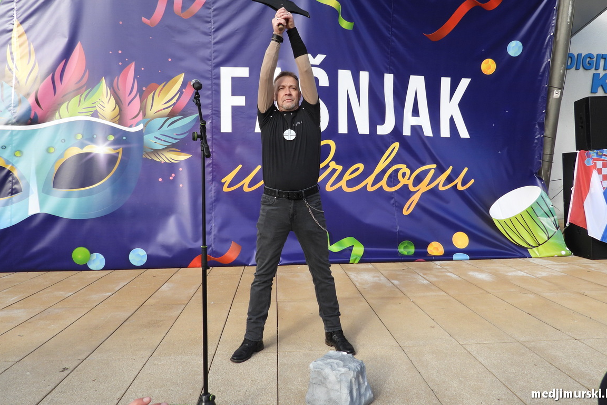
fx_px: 438
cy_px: 172
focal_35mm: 26
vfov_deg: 49.4
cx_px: 306
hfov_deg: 69.4
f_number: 2.8
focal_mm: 4.3
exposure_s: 1/500
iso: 100
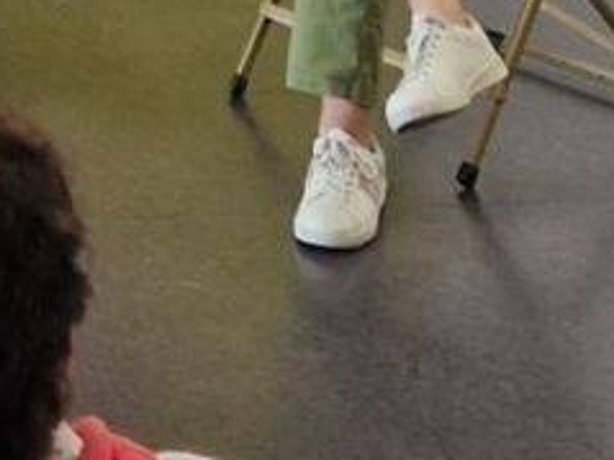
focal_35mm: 104
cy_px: -123
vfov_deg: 13.7
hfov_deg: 16.0
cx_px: -493
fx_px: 1844
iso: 100
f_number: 1.8
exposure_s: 1/100
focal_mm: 5.4
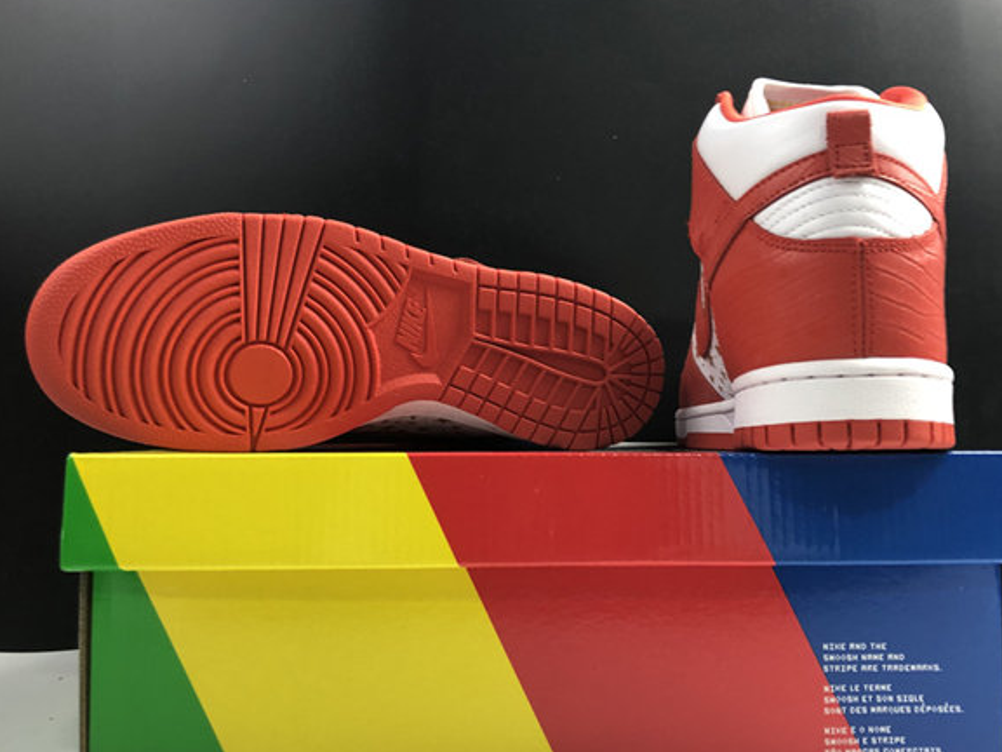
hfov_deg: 53.9
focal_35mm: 34
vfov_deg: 41.7
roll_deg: +1.7
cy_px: 417
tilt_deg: +5.7
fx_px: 984
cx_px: 544
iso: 32
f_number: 1.8
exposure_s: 1/25
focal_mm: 4
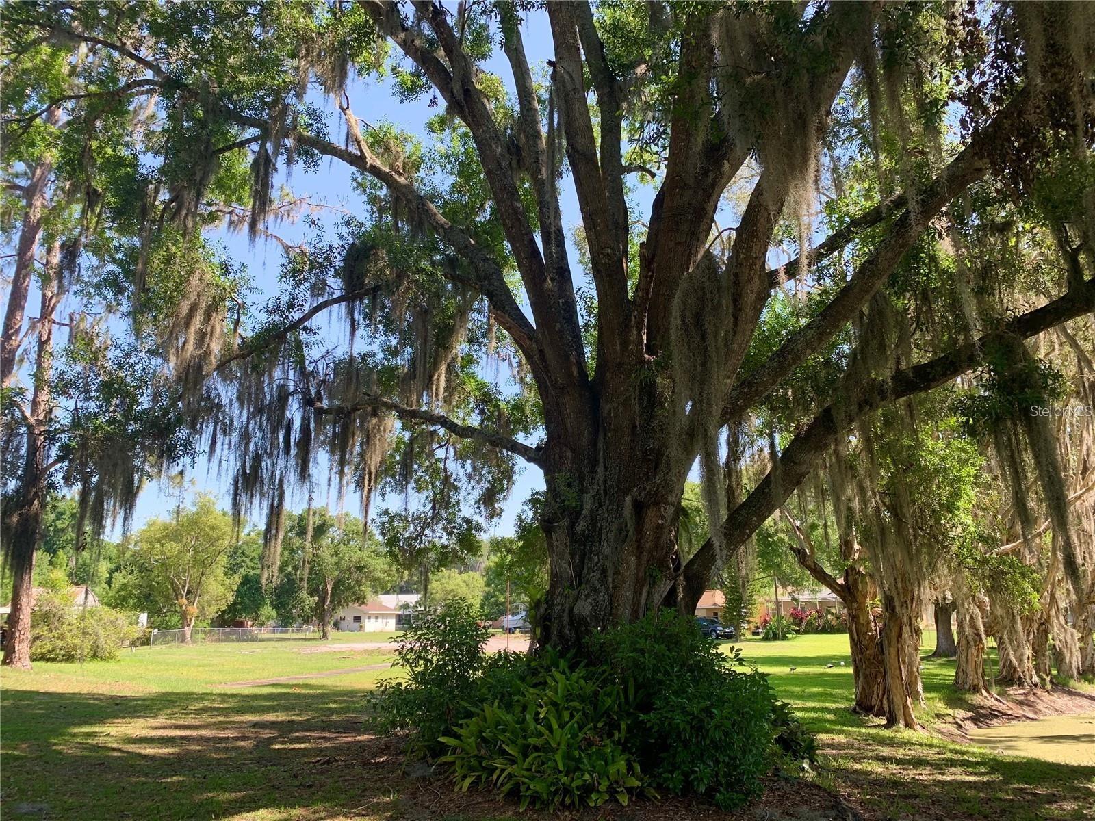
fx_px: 822
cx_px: 548
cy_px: 410
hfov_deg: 67.3
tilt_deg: +15.5
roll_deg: +1.1
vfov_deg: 53.1
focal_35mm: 26
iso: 25
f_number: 1.8
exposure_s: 1/381
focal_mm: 4.25
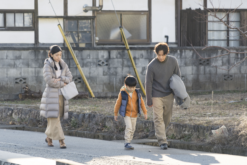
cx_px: 124
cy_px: 82
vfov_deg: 5.7
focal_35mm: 240
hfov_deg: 8.6
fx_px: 1647
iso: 500
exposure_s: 1/400
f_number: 6.3
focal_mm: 240
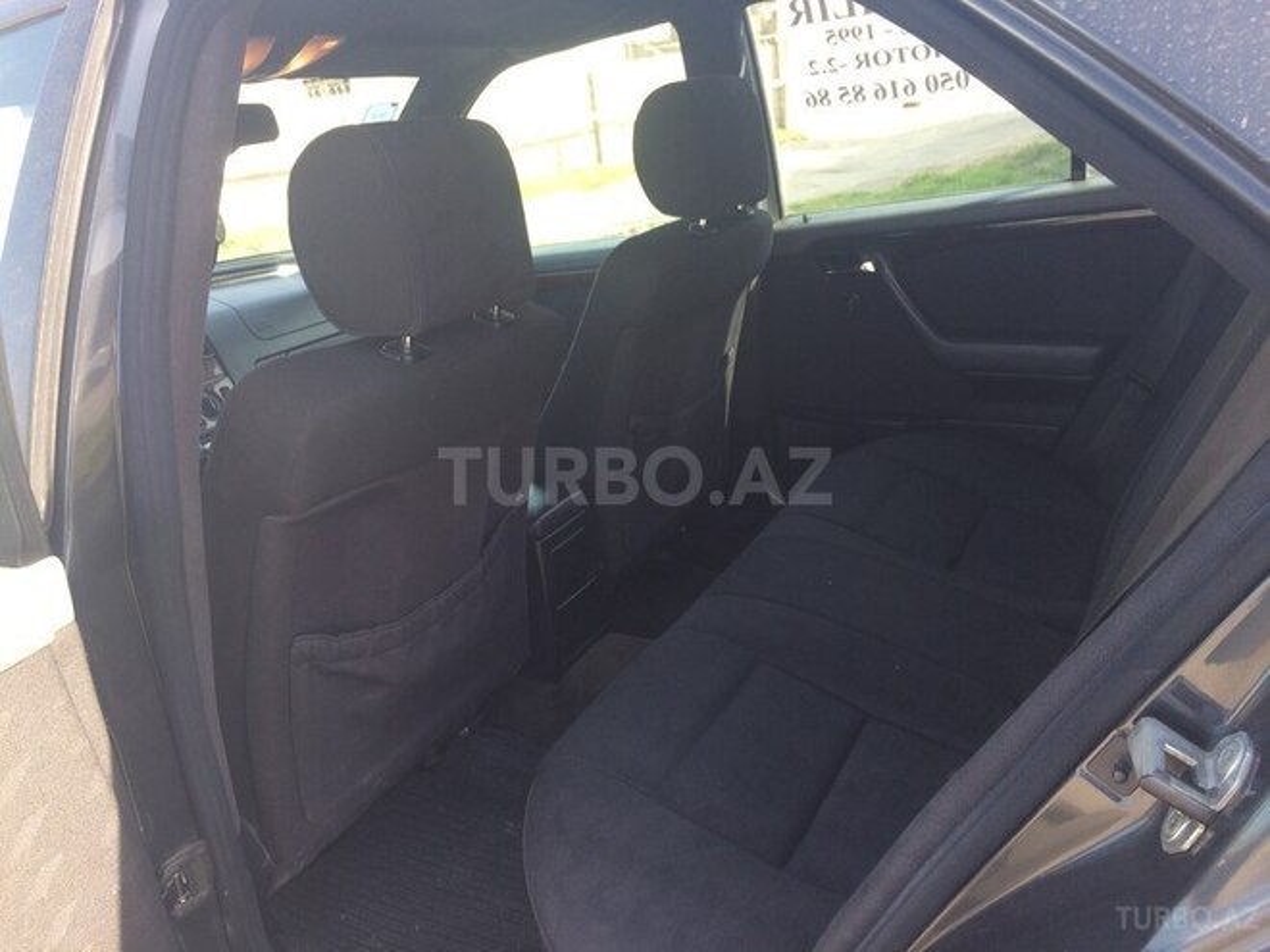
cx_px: 635
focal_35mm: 29
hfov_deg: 61.7
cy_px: 476
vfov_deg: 48.2
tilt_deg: -25.2
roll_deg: +6.9
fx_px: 1064
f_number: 2.2
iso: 32
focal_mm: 4.15
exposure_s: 1/112
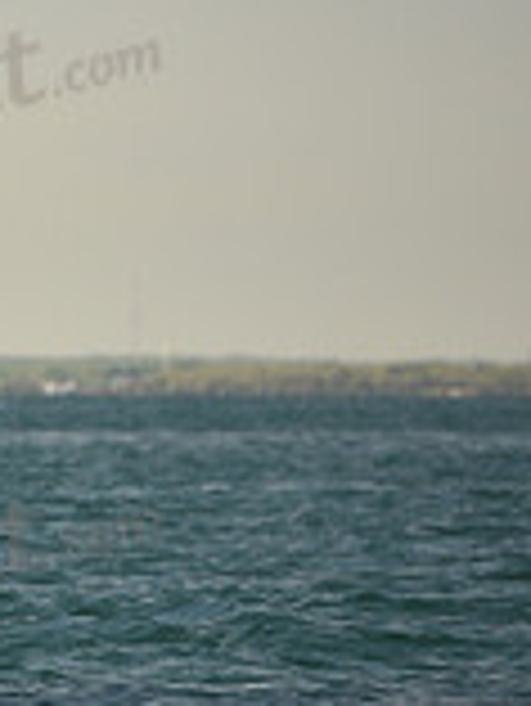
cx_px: -702
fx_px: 14543
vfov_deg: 2.8
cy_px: 416
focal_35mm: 712
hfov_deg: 2.1
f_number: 5
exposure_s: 1/800
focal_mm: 200
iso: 250
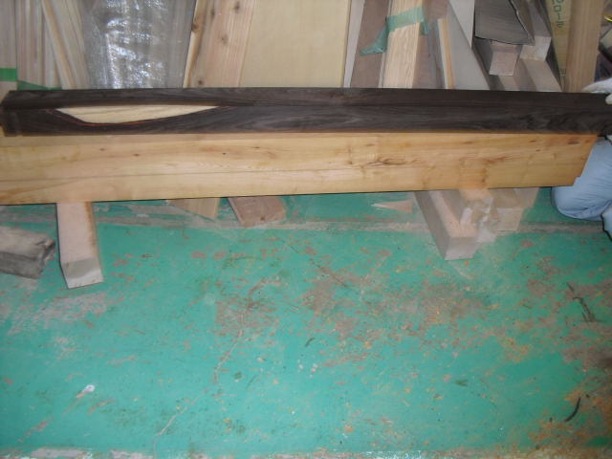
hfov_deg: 51.4
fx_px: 636
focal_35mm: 36
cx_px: 306
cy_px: 230
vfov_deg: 39.7
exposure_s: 1/60
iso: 200
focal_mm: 6.3
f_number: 3.1
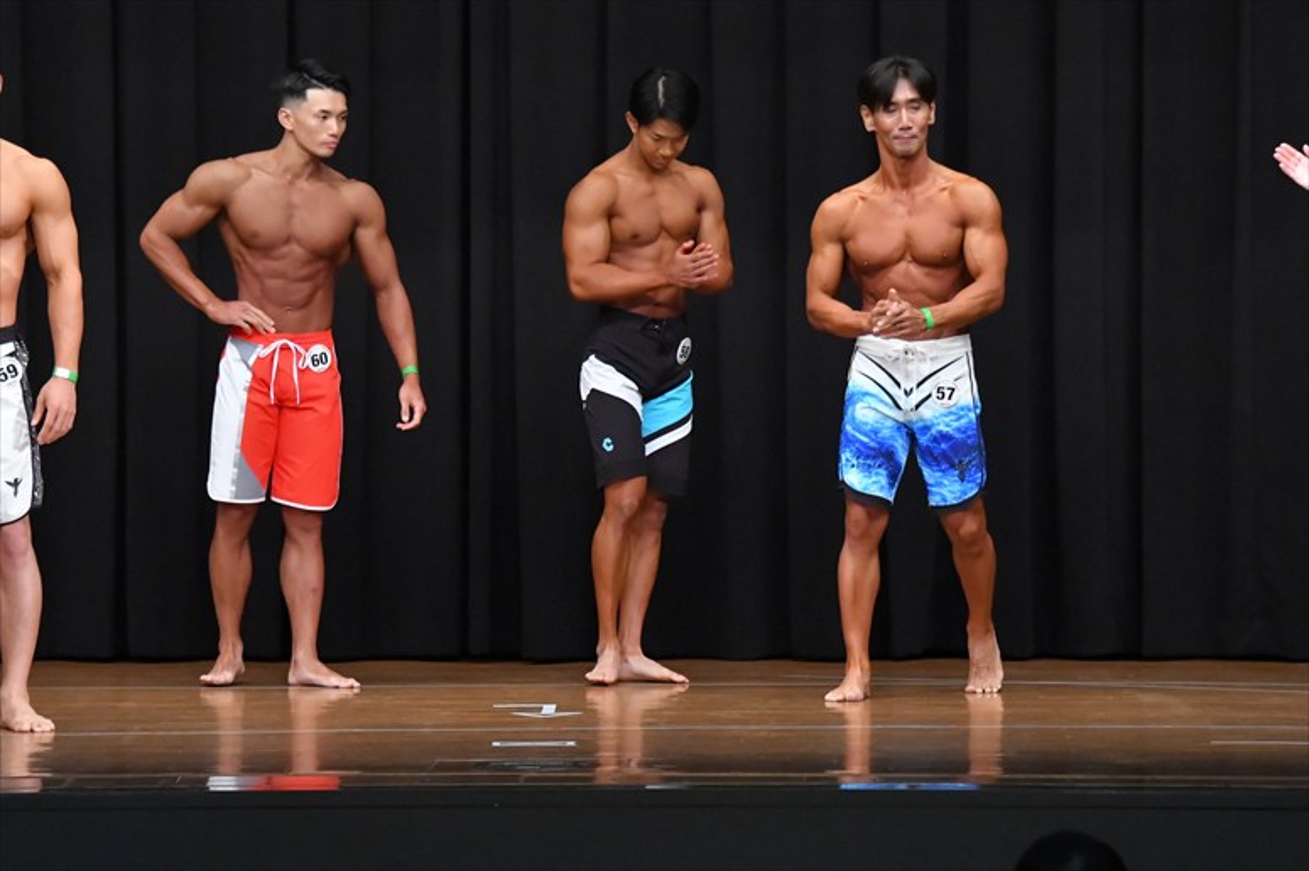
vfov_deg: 6.3
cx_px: 654
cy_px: 436
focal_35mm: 217
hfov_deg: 9.5
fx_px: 7887
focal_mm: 145
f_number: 5.6
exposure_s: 1/400
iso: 8000
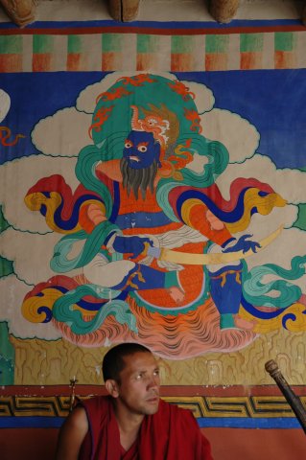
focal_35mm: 46
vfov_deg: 42.4
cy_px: 230
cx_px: 153
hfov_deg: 28.9
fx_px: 594
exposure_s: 1/80
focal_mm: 31
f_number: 5
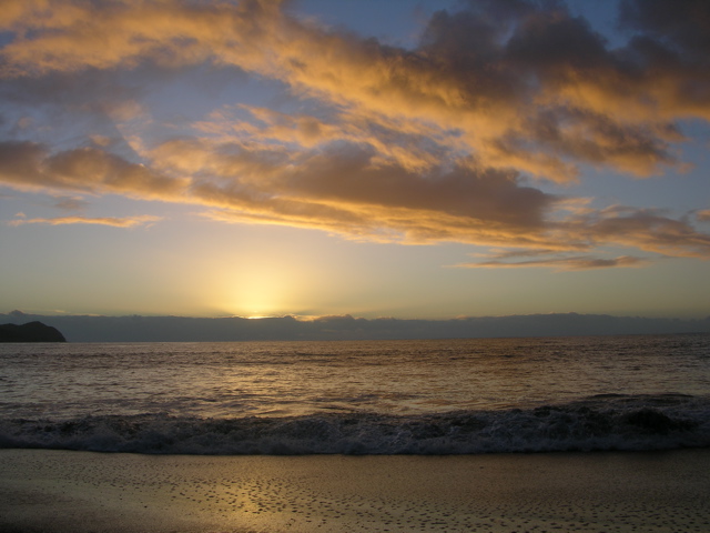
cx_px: 355
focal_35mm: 35
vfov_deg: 40.7
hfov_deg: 52.6
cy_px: 266
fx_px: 718
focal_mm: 8.9
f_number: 5.6
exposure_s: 1/190
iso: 50
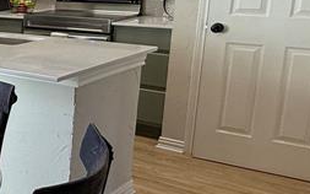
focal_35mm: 60
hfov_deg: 25.9
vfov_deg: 21.6
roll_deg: +1.3
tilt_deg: -10.3
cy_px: 66
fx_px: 507
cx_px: -147
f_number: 2.2
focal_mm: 2.22
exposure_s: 1/120
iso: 100
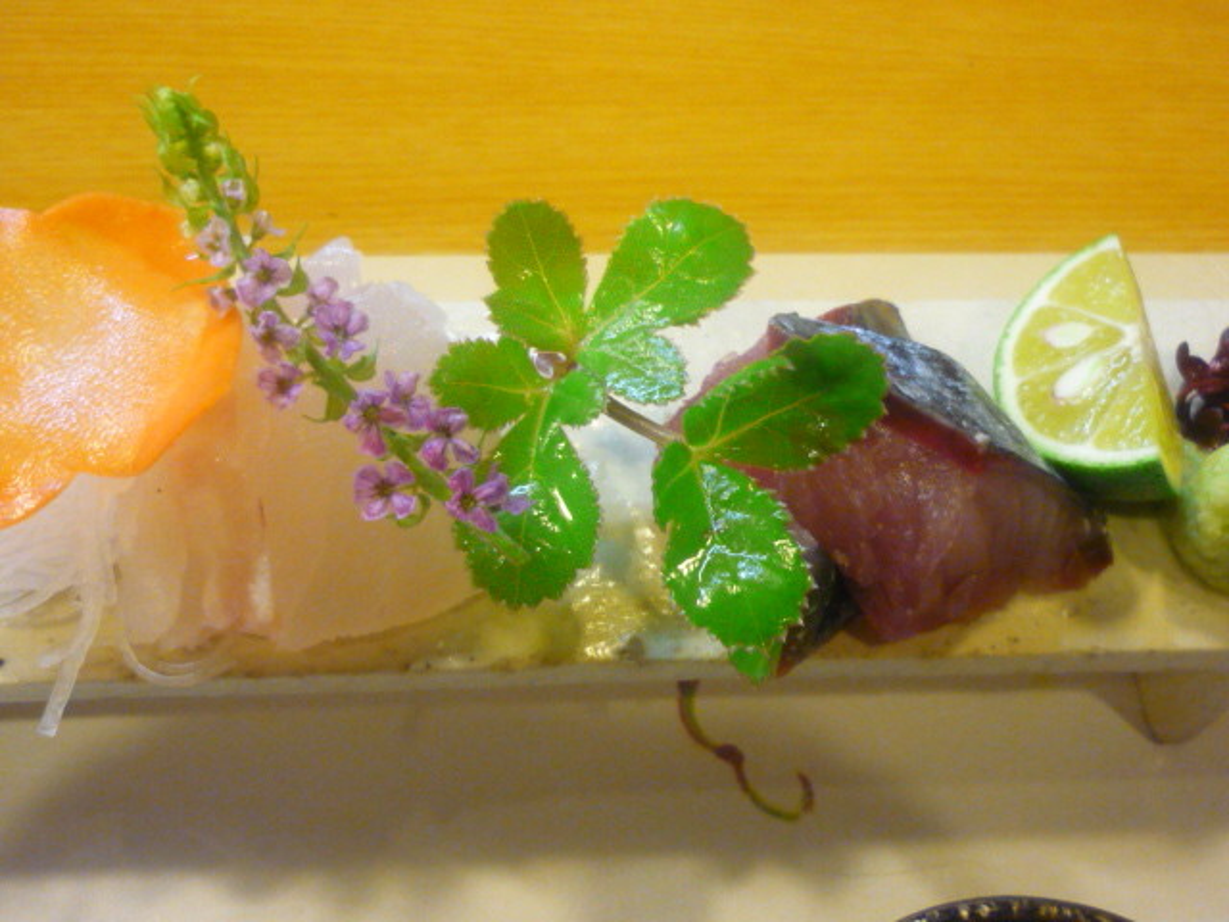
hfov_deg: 45.8
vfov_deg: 35.1
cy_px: 461
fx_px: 1456
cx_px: 614
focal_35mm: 41
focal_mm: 5.5
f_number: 2.8
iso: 400
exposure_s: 1/20
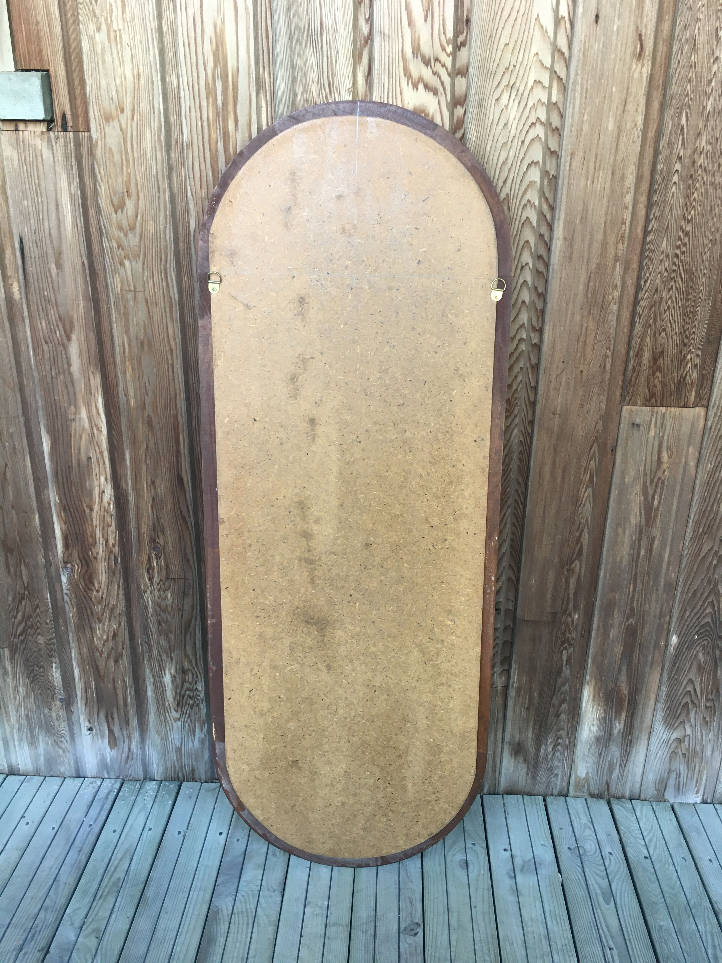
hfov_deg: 48.2
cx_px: 361
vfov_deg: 61.7
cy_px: 482
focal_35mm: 29
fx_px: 806
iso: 40
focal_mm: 4.15
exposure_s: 1/33
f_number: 2.2
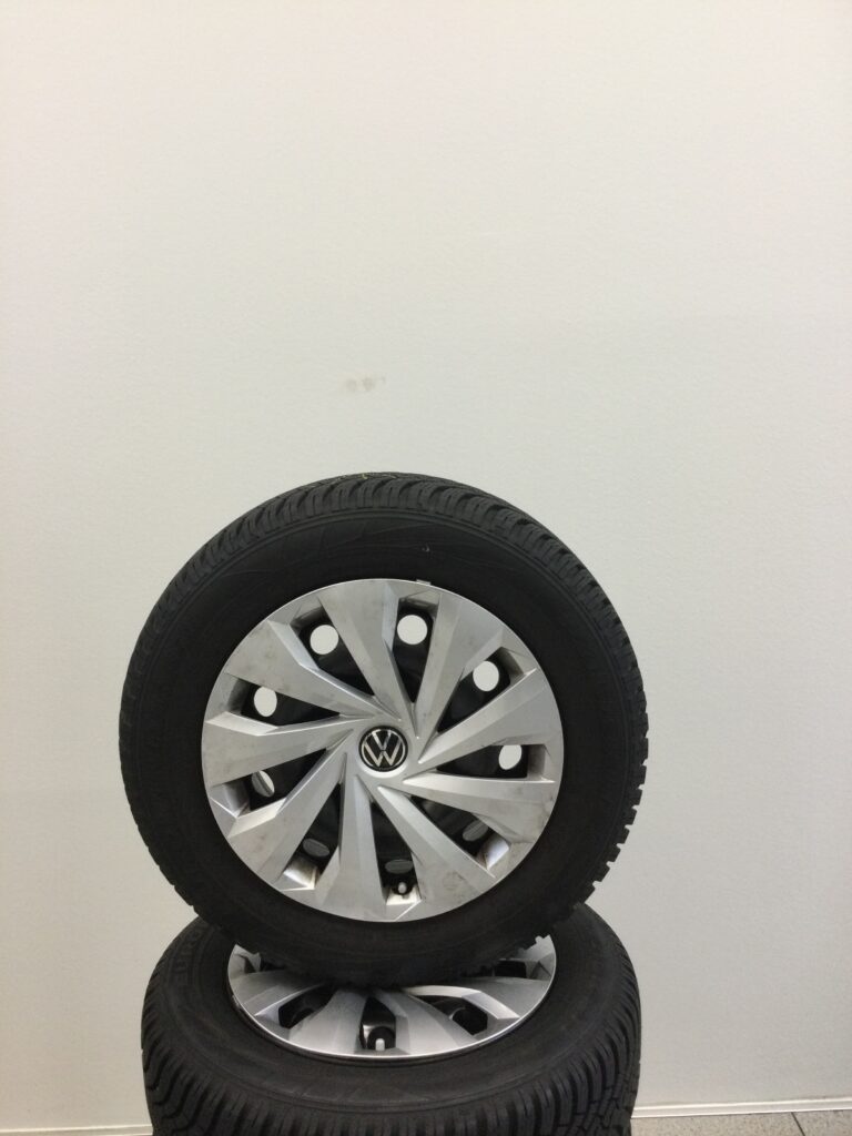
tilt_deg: -12.1
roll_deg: +3.1
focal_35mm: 31
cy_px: 568
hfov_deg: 45.4
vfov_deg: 58.4
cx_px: 426
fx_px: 1017
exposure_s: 1/33
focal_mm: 3.3
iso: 80
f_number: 2.4
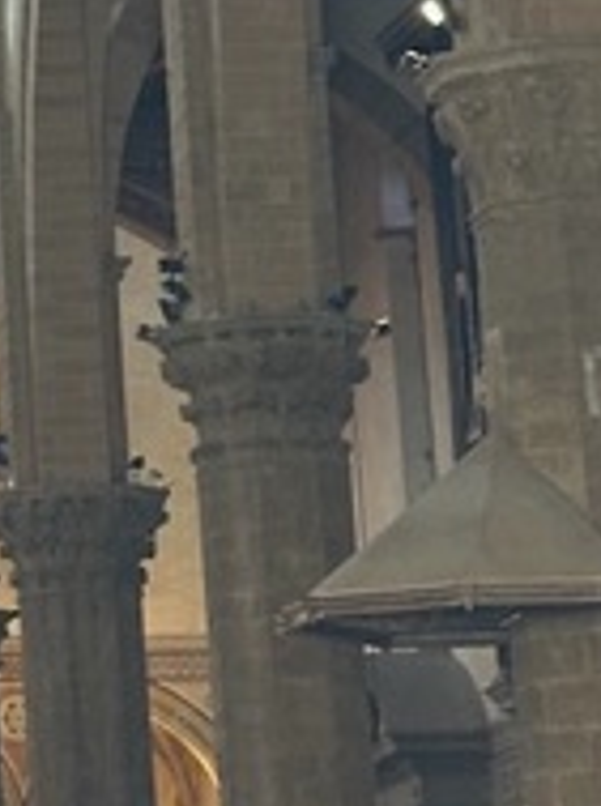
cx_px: -757
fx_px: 5319
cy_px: -205
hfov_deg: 6.2
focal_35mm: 229
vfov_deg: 8.6
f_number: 1.78
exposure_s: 1/60
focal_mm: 6.86
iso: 200
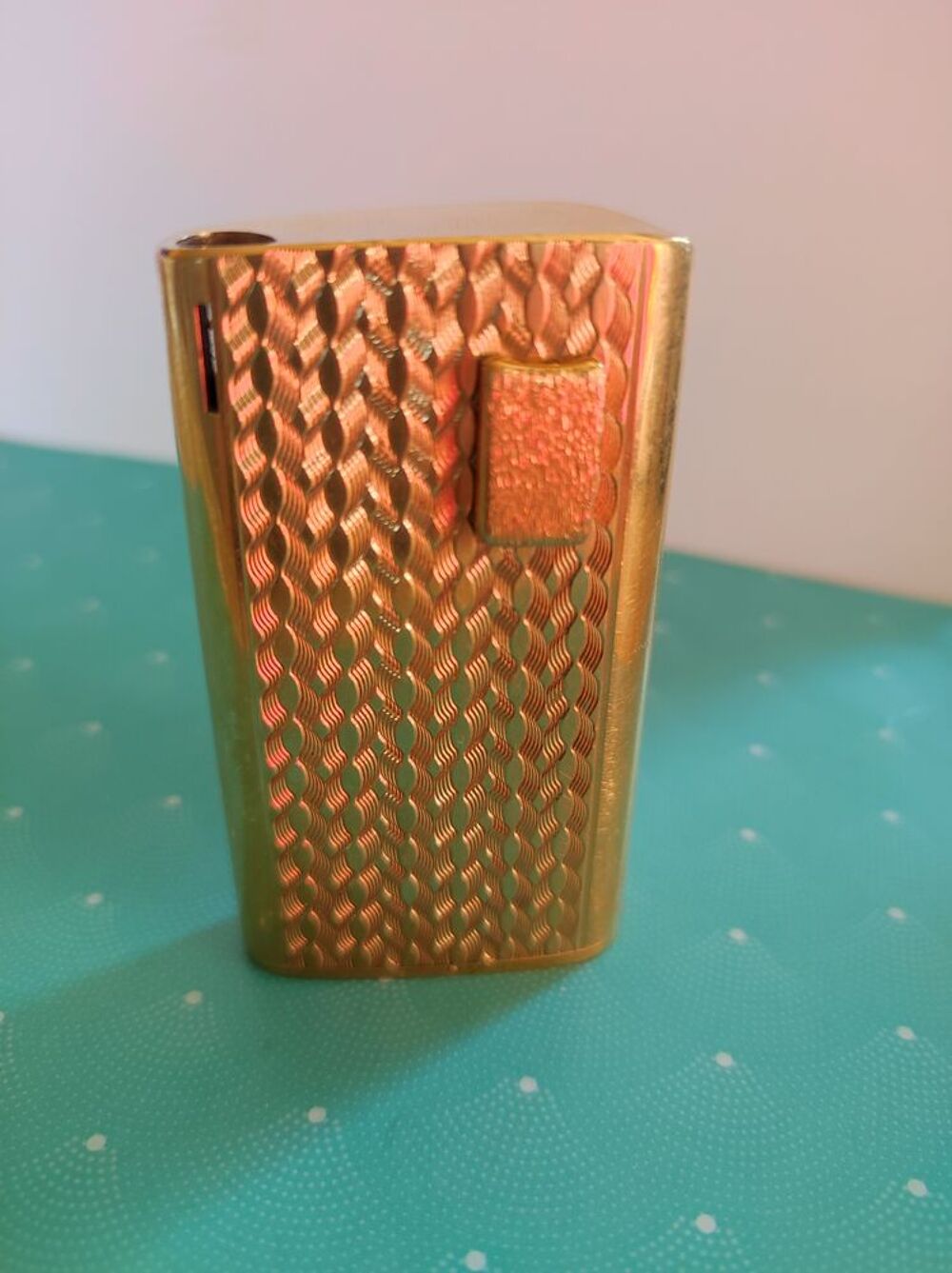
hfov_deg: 54.8
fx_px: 918
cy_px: 636
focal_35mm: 25
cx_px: 476
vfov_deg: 69.4
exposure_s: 1/50
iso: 329
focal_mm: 4.7
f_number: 1.79
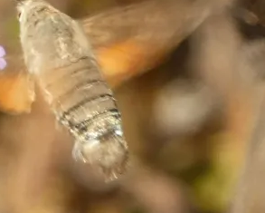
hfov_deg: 2.1
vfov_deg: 1.7
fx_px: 7356
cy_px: 100
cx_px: 32
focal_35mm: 937
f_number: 5.6
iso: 100
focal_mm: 78.8
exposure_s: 1/100
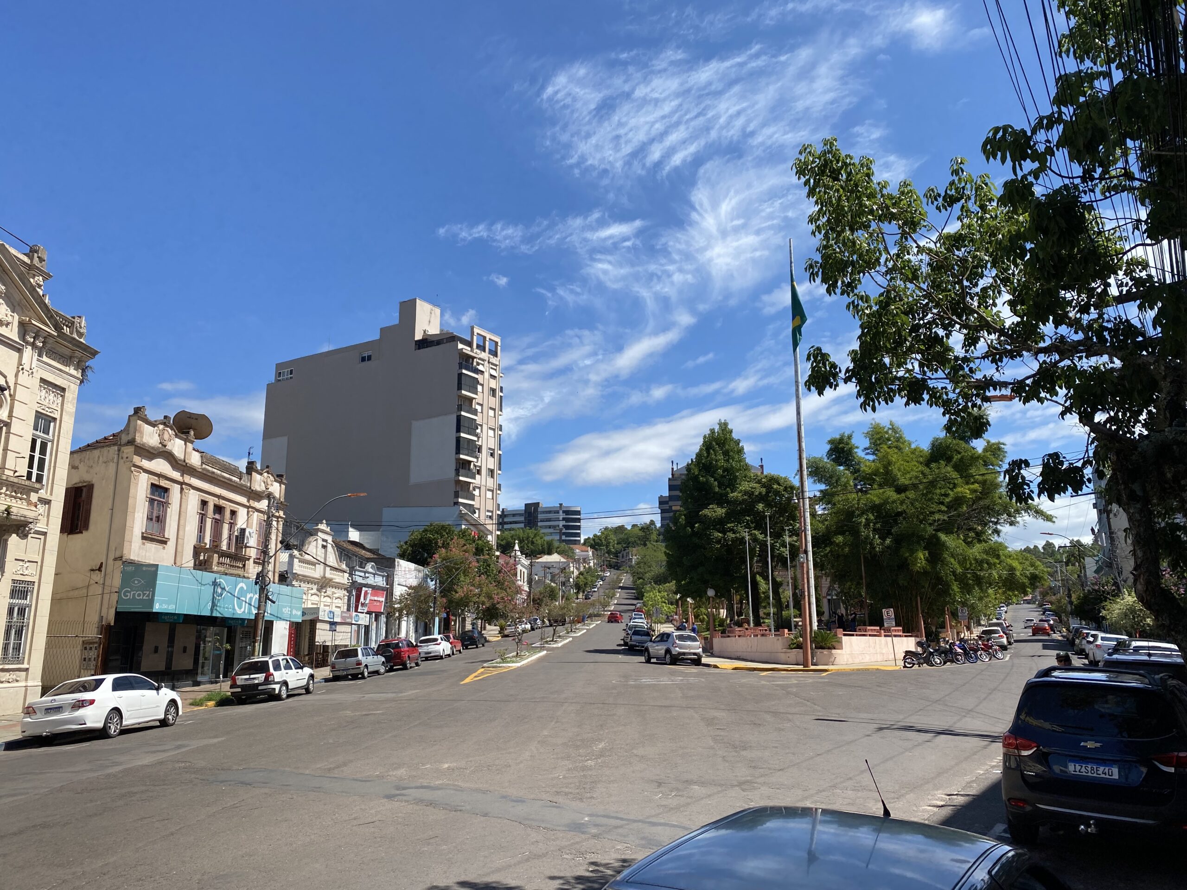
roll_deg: -0.8
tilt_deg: +12.9
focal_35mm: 26
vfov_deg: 53.1
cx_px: 594
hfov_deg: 67.3
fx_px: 892
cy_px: 445
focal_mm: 4.25
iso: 32
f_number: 1.8
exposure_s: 1/2817
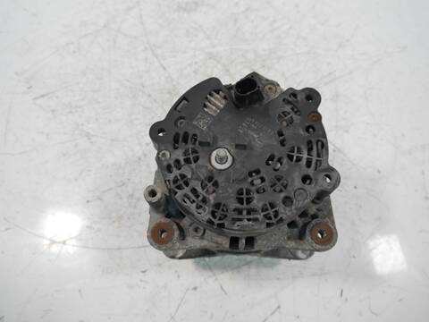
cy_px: 161
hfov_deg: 63.4
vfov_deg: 49.7
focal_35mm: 28
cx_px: 214
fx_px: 347
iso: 800
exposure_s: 1/125
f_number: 3.5
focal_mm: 14
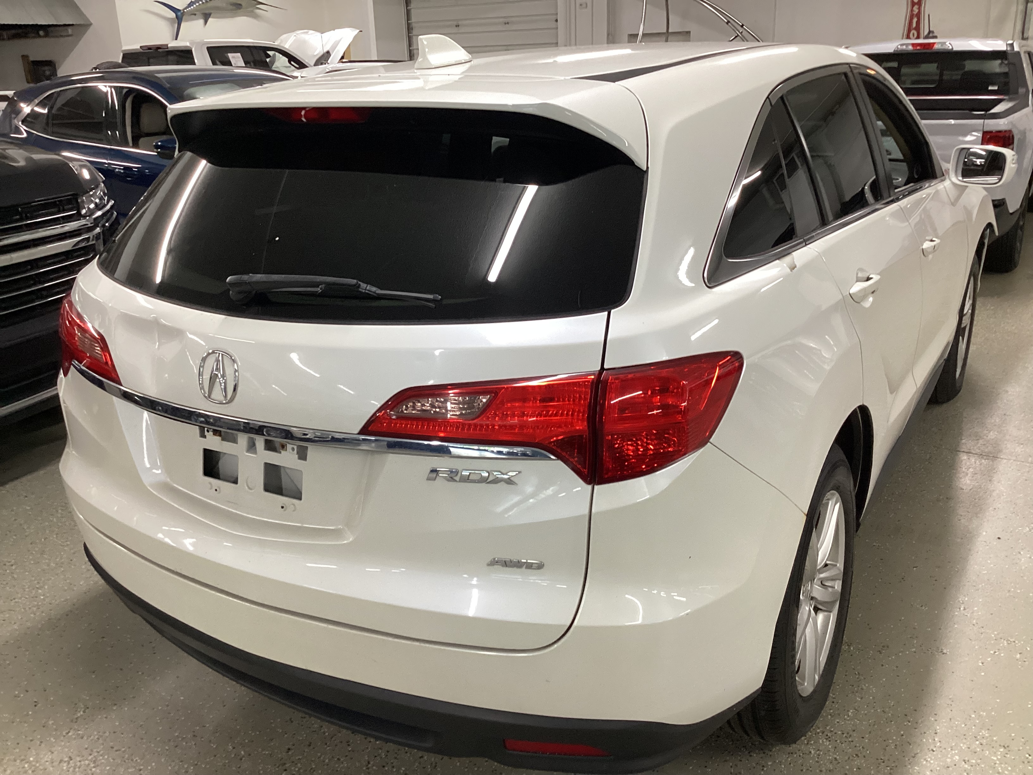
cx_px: 516
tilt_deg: -21.1
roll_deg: +1.5
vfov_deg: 45.4
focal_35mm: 31
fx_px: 925
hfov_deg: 58.4
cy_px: 388
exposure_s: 1/60
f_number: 2.4
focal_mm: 3.3
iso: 160
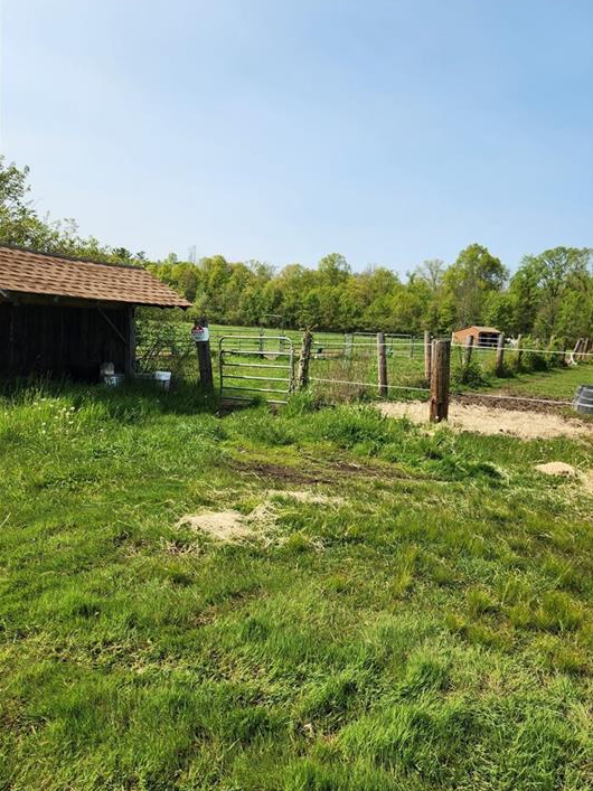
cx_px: 321
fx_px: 571
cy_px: 378
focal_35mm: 25
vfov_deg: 69.4
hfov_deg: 54.8
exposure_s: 1/2038
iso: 20
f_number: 1.8
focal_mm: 5.4
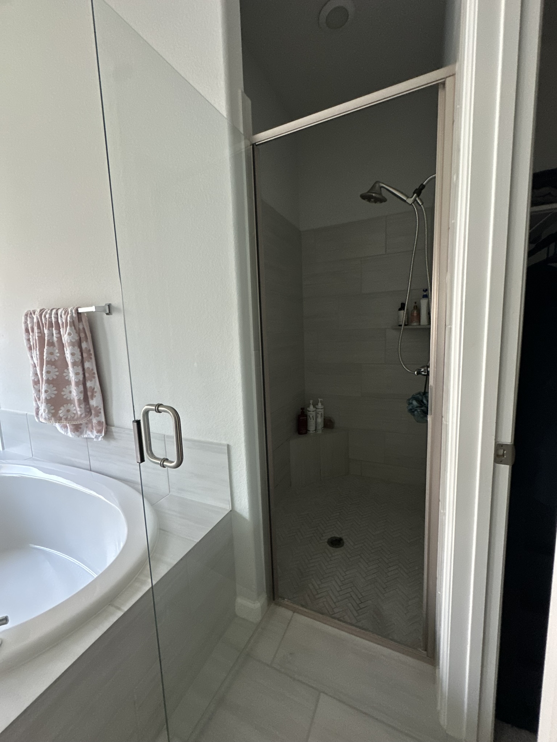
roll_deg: +1.2
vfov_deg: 102.1
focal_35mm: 14
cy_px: 371
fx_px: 300
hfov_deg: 85.7
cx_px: 278
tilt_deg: -6.6
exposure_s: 1/60
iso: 800
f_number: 2.2
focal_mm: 2.22
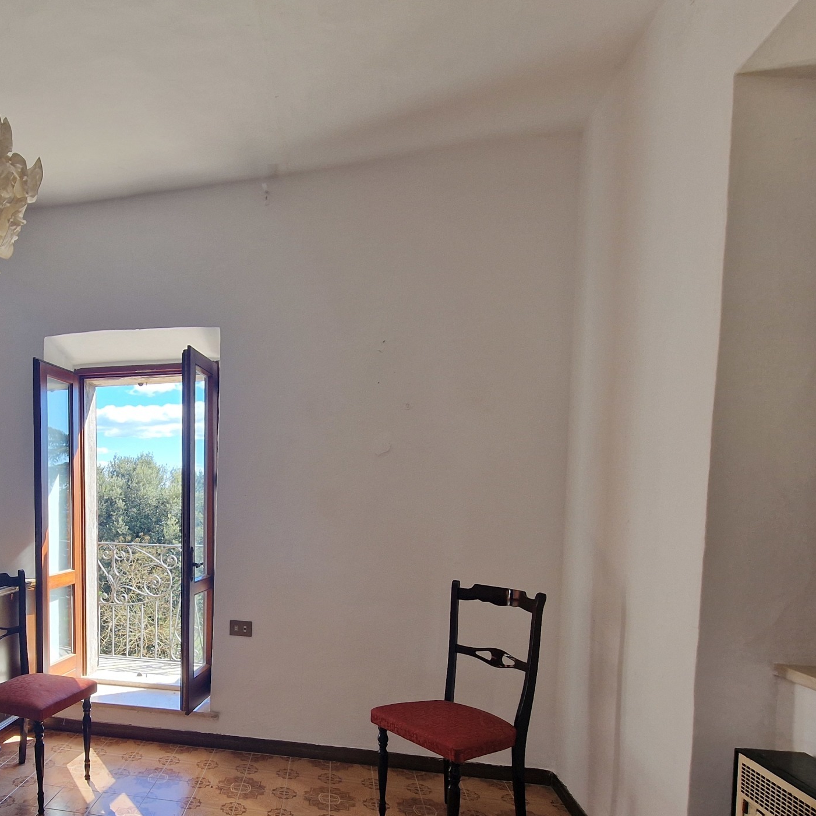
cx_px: 174
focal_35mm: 21
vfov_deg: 70.0
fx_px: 560
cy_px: 546
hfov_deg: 66.1
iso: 50
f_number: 2.2
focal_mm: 2.2
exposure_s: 1/111
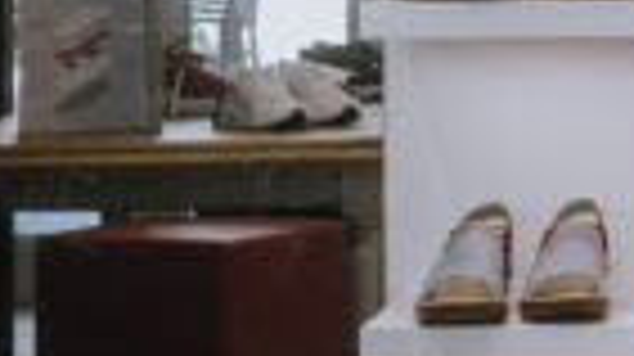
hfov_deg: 10.0
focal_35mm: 206
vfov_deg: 5.8
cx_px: 1061
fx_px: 3460
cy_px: -167
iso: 250
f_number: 4
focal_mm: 24
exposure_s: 1/200
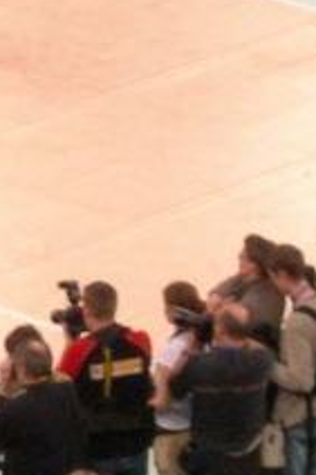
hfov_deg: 2.4
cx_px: -403
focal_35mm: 568
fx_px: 7490
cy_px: 276
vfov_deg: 3.6
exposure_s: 1/36.2
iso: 200
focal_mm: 23.4
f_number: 4.9
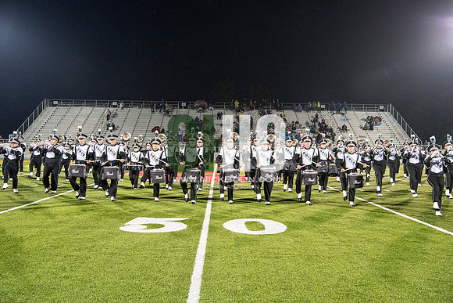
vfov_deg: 33.4
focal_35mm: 40
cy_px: 152
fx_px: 503
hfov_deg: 48.4
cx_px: 226
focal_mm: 40
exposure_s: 1/200
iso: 5000
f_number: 5.6
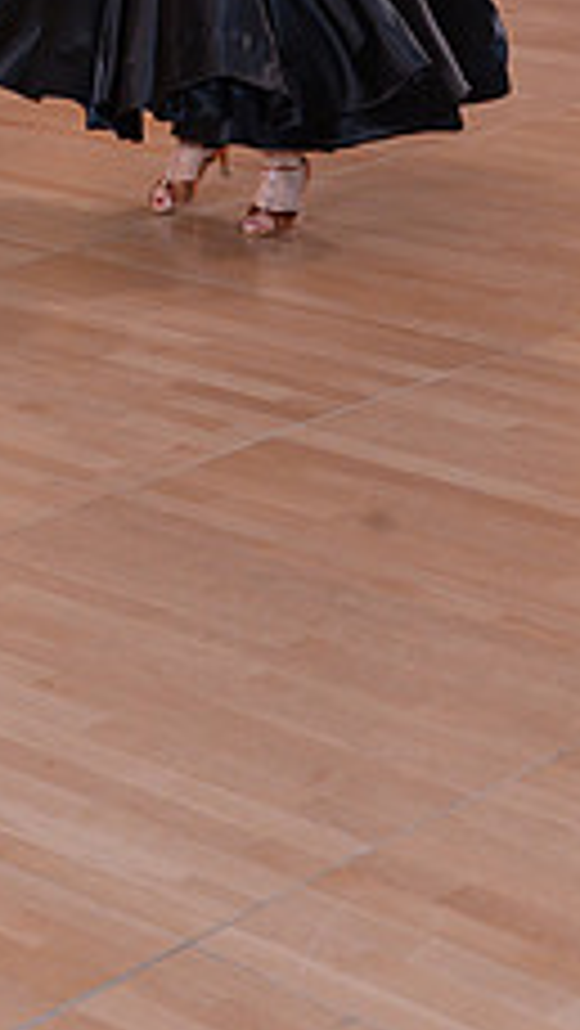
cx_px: -160
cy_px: -252
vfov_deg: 16.1
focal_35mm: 127
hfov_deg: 9.4
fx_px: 3468
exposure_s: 1/250
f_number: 5.6
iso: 2000
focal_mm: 48
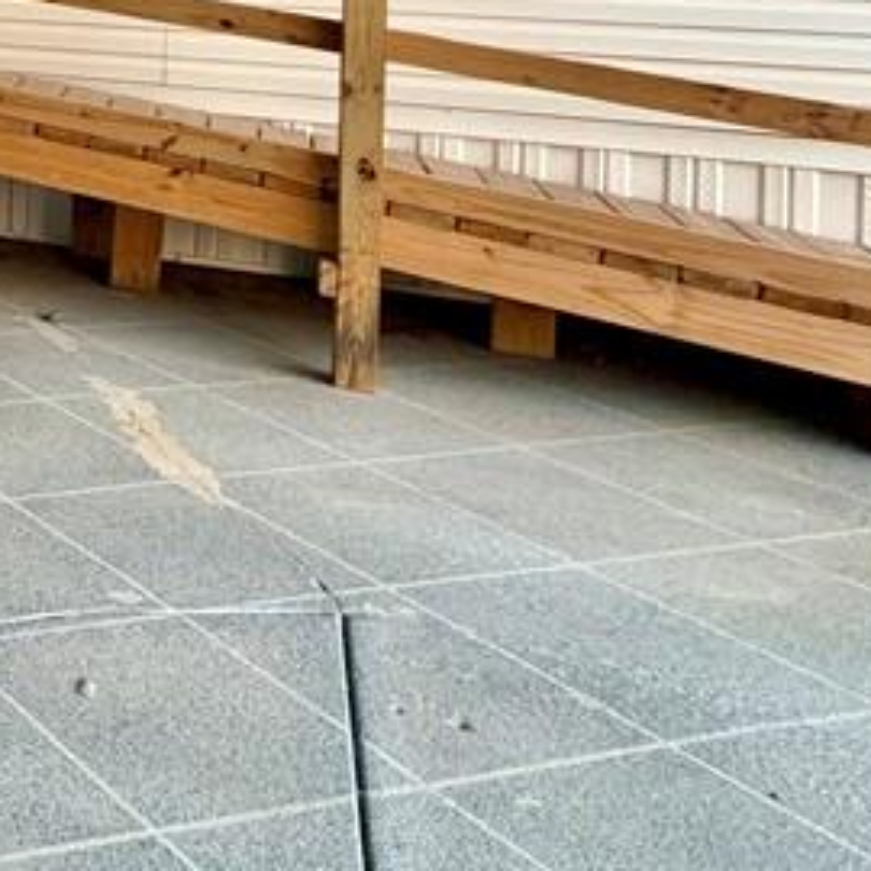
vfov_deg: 31.9
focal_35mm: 47
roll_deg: -0.7
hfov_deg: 23.0
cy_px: -84
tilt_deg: -2.3
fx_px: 1338
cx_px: -632
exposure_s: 1/121
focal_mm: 2.22
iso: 200
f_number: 2.2
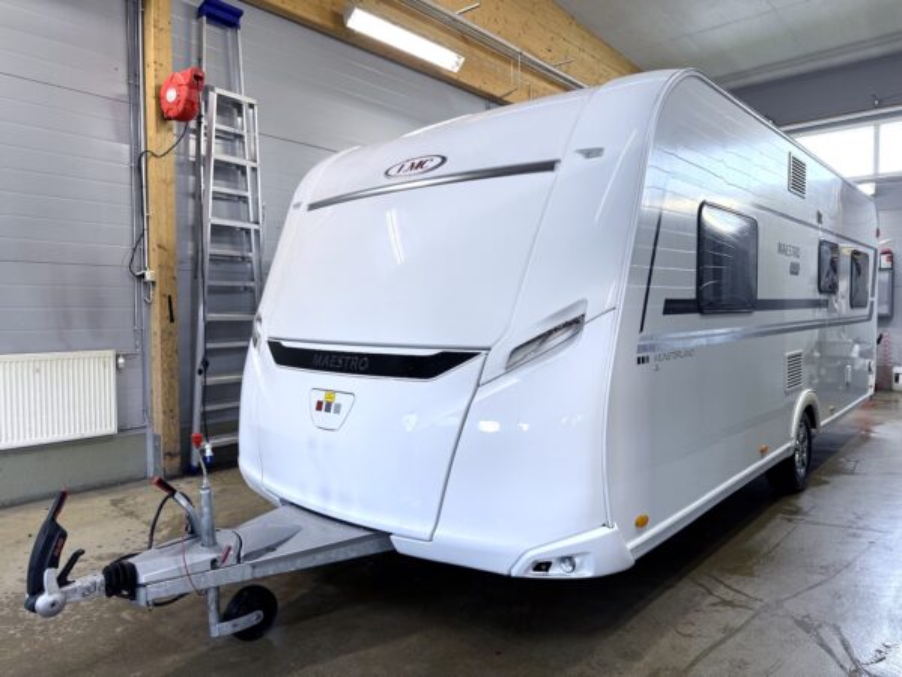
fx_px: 625
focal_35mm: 24
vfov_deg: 56.8
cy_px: 338
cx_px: 451
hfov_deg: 71.6
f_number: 1.78
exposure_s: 1/50
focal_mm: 6.76
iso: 125
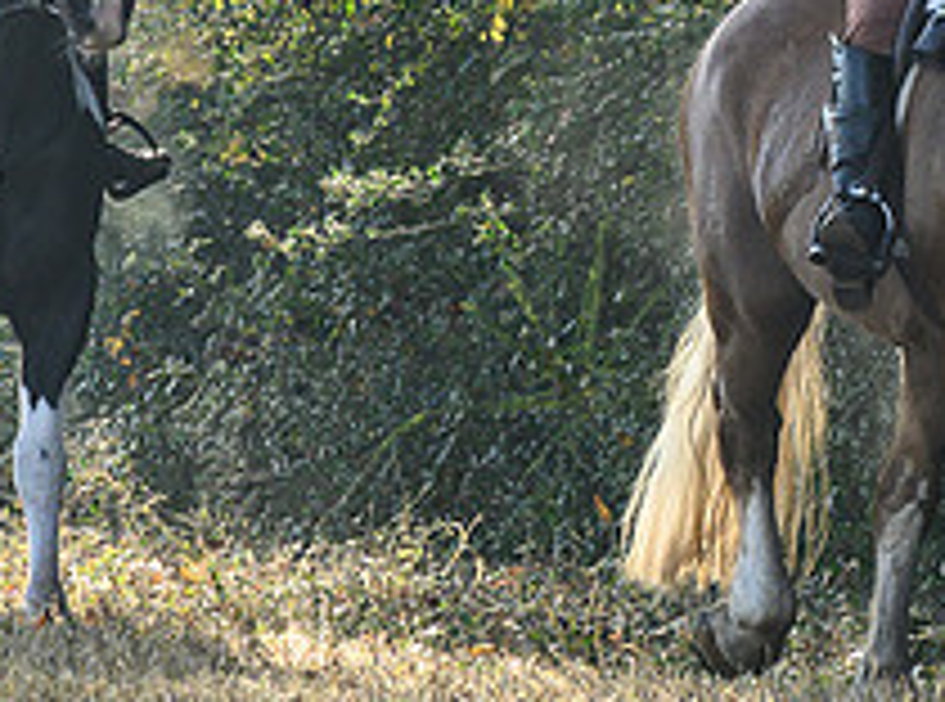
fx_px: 32022
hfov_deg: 1.7
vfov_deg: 1.3
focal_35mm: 1177
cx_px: 895
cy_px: -159
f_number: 8
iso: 640
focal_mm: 220
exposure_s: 1/400
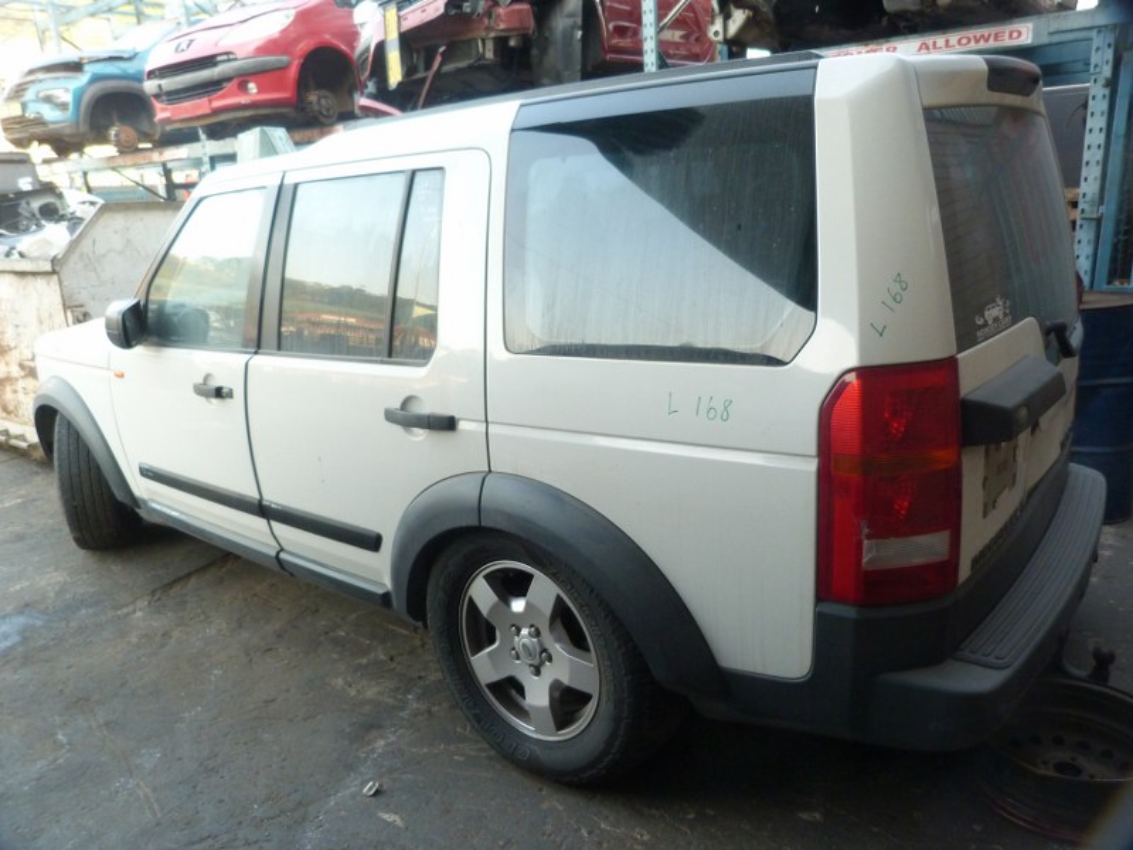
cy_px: 425
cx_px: 566
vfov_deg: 54.9
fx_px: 818
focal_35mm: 25
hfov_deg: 69.4
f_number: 2.8
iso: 250
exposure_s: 1/60
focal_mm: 4.5
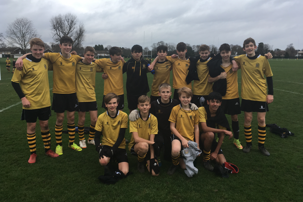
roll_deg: -0.5
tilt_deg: -8.6
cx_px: 148
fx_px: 261
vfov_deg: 42.3
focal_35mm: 31
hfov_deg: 60.3
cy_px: 89
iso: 25
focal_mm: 4.15
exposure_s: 1/50
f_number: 2.2
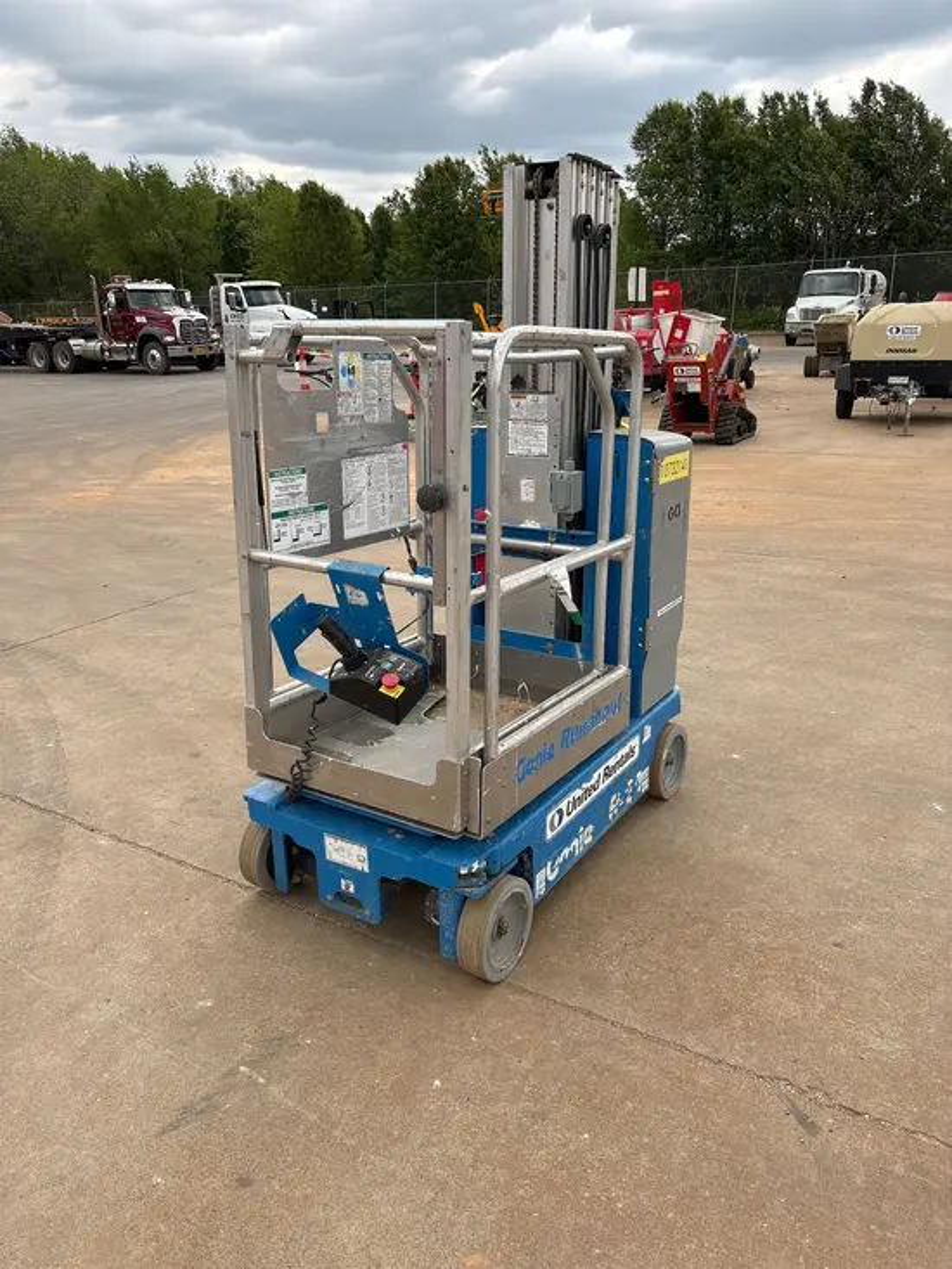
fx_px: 953
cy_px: 634
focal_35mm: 26
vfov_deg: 67.3
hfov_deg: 53.1
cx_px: 476
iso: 50
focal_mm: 5.96
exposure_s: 1/544
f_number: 1.6
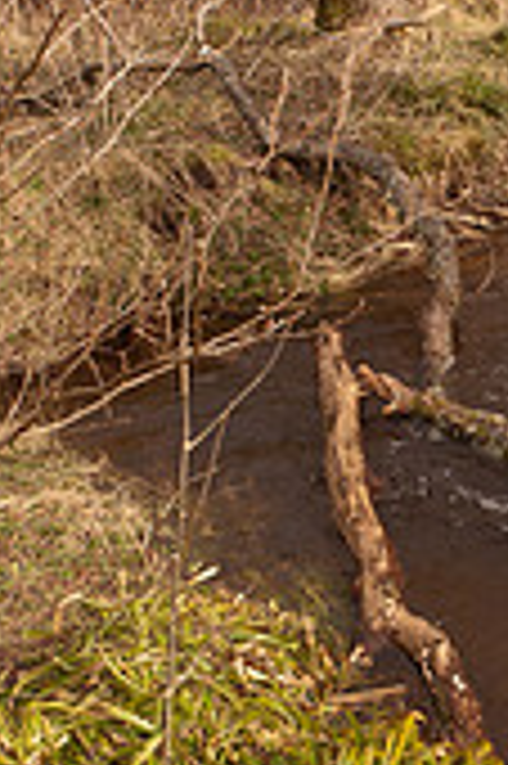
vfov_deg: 23.1
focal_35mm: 88
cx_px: 483
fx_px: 1866
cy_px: 482
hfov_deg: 15.3
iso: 200
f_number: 8
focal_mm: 16
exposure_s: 1/100
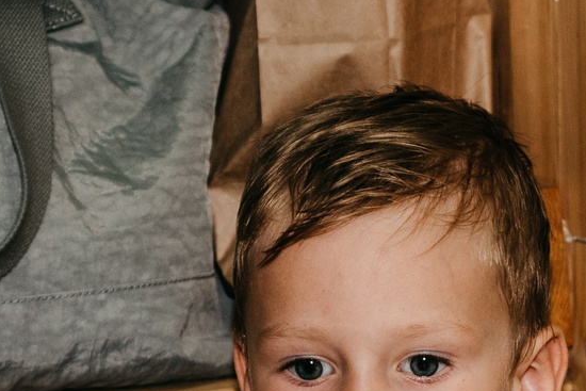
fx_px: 3940
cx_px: 201
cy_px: 632
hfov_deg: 8.5
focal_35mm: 242
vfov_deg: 5.6
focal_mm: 52
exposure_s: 1/160
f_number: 3.5
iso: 250
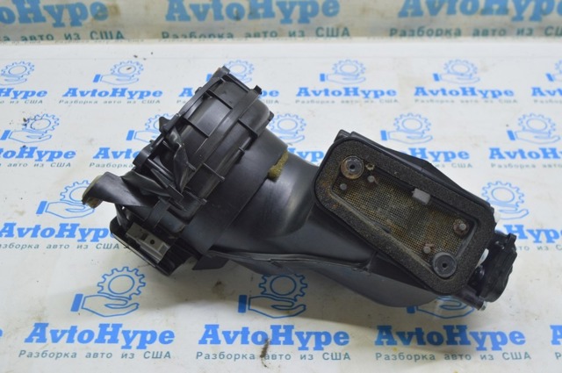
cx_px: 281
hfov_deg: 45.0
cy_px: 186
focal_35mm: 44
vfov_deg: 30.8
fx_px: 678
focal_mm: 29
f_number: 5.6
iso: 400
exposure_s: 1/20
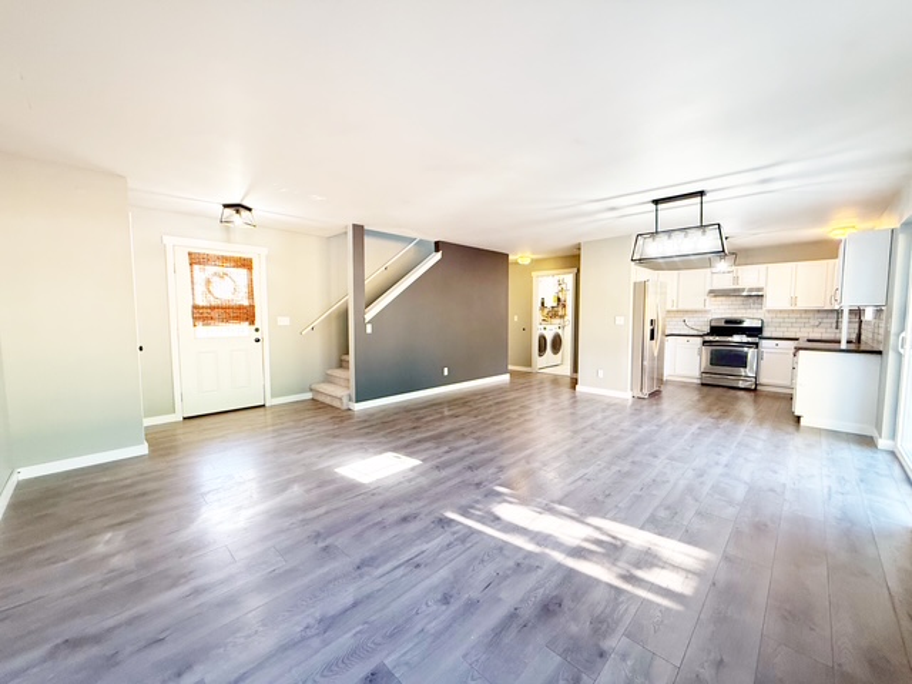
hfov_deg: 102.1
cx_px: 456
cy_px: 342
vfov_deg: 85.7
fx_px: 369
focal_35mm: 14
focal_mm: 2.22
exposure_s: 1/120
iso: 400
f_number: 2.2
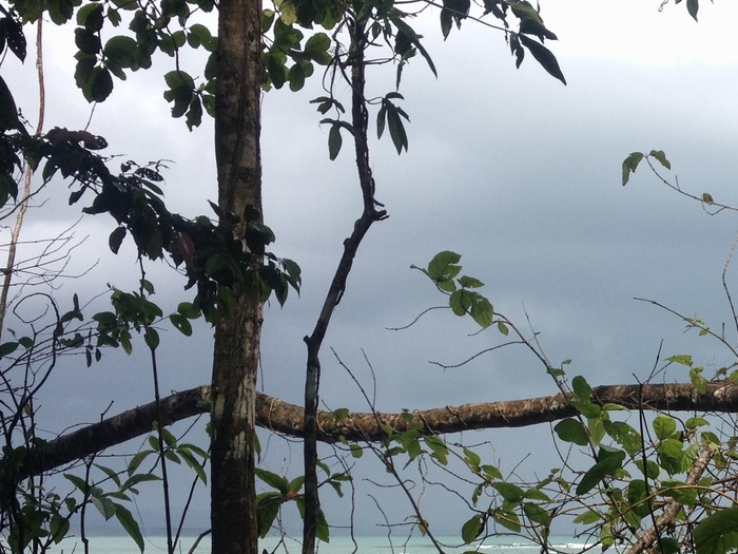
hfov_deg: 23.6
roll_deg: +1.0
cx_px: 690
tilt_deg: -2.3
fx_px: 1706
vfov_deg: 18.1
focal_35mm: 80
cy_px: 515
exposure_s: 1/1672
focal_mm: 4.28
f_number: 2.4
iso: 50
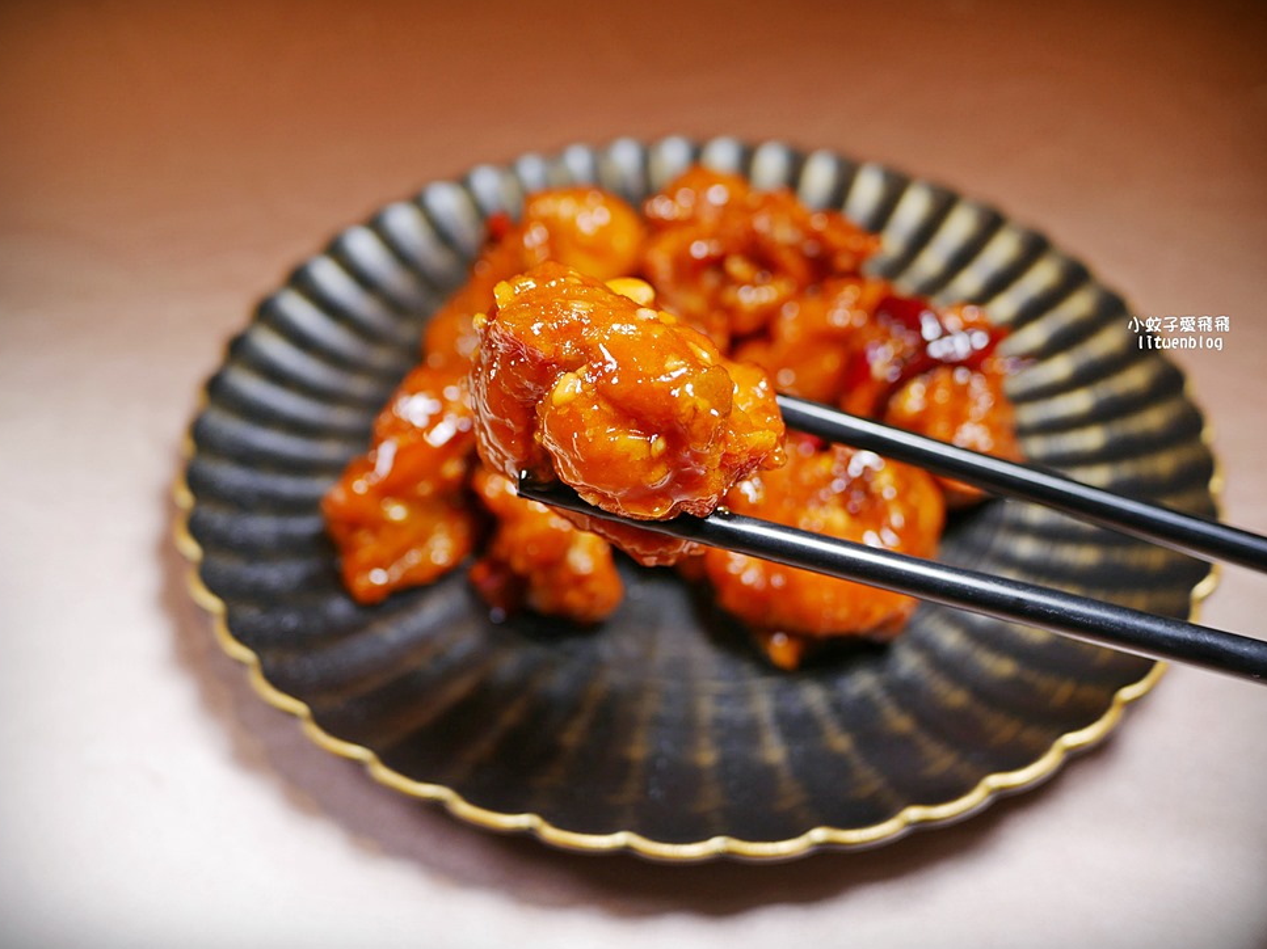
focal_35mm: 29
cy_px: 470
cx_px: 636
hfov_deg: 61.7
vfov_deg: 48.2
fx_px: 1061
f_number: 2.5
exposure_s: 1/200
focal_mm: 14
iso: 200
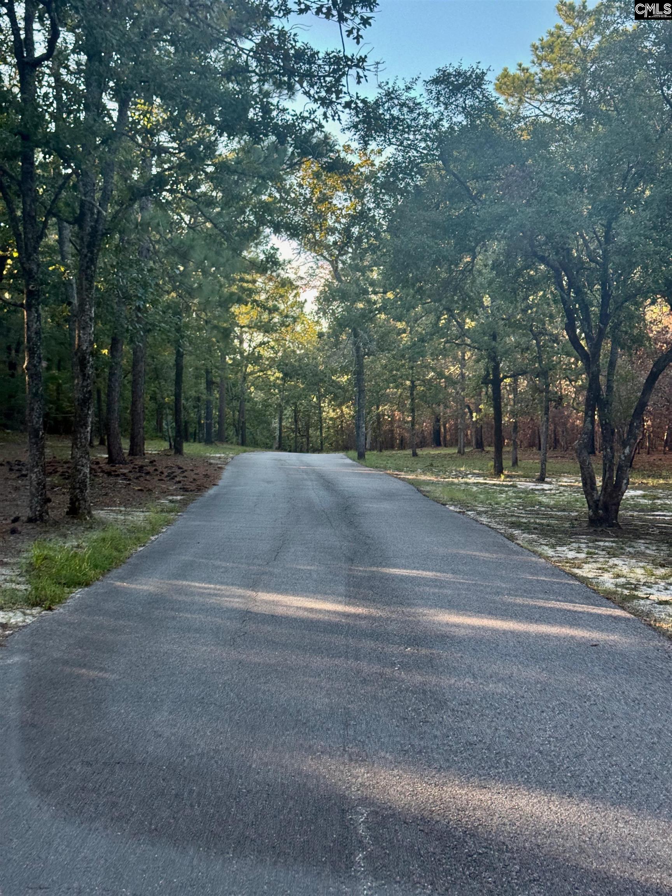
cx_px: 336
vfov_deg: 39.7
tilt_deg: -4.3
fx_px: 1242
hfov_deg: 30.3
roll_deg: -1.3
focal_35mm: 48
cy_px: 448
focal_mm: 6.76
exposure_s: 1/121
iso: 50
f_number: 1.78
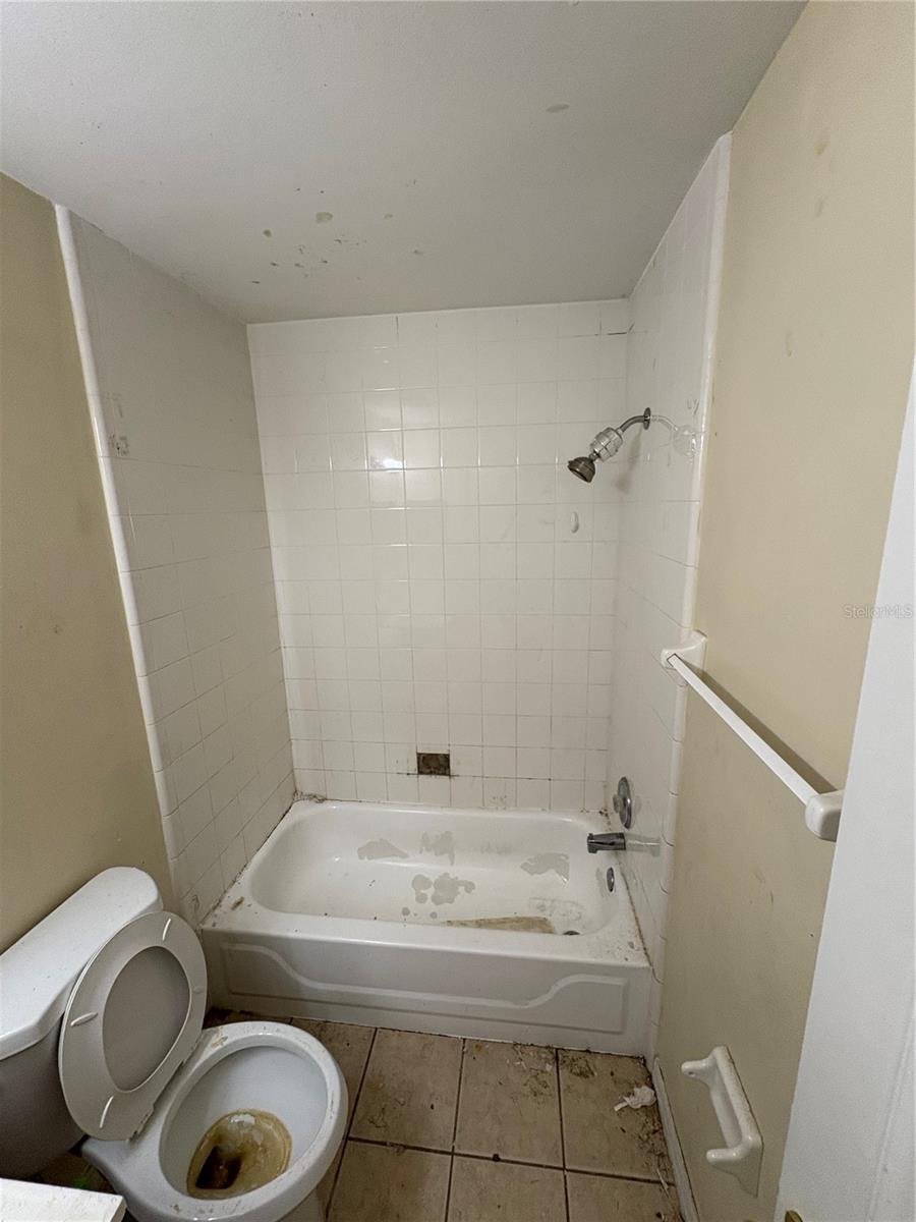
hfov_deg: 85.7
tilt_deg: -11.3
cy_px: 611
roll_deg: +0.9
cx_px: 458
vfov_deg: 102.1
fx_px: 494
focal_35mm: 14
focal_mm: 2.22
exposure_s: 1/120
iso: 200
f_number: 2.2
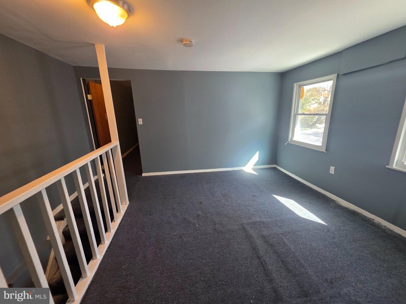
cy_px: 152
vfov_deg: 89.9
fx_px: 152
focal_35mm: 13
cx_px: 203
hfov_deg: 106.2
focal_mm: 2.2
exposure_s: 1/60
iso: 200
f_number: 1.9
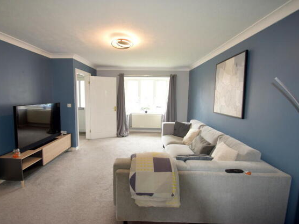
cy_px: 109
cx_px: 144
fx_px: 147
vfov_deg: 74.7
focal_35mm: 17
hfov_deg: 91.0
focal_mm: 10
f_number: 4.5
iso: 800
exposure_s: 1/80
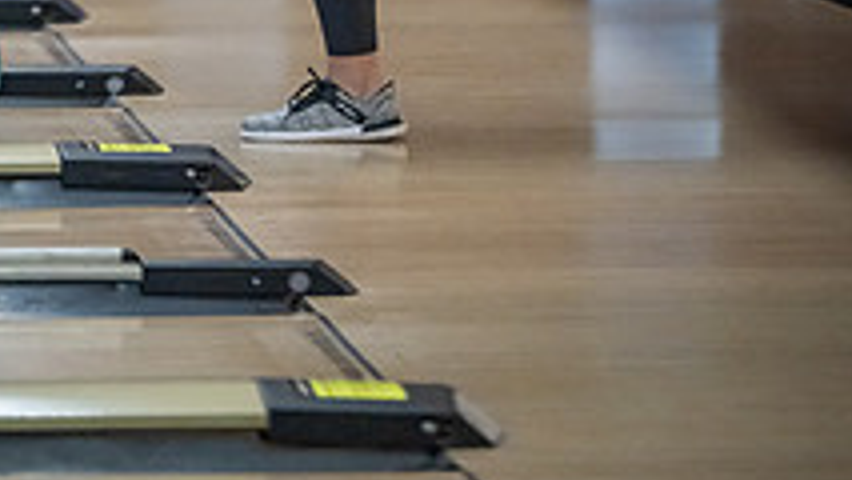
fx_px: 8769
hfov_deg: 5.6
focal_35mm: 388
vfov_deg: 3.1
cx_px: 300
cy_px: -324
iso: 4000
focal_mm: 175
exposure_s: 1/1000
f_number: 2.8
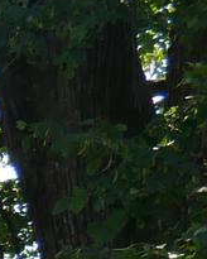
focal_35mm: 351
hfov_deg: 3.8
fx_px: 2688
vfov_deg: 5.3
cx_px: -1026
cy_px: 694
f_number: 6.3
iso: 200
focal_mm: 18
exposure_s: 1/250
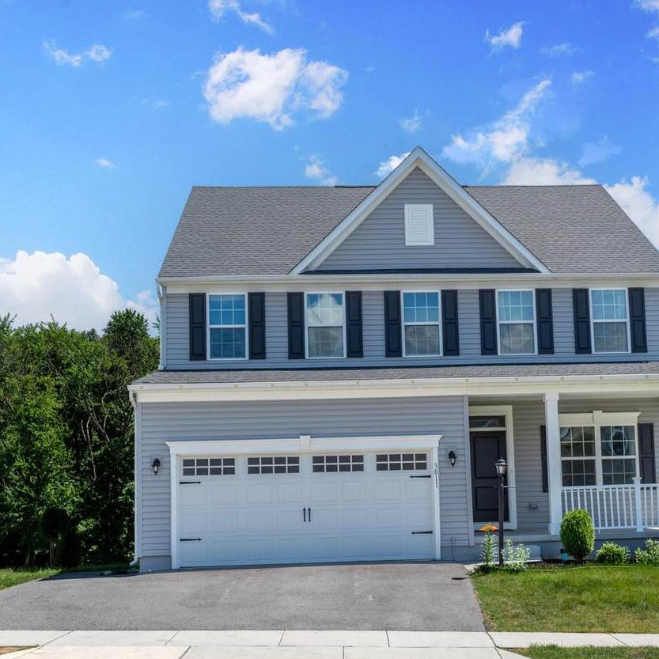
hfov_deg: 36.0
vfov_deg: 36.1
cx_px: 384
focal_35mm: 47
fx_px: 1012
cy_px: 330
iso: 250
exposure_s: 1/1600
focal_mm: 36
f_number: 10
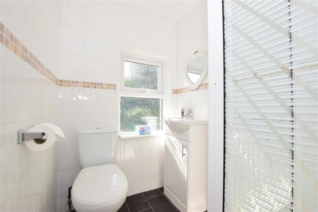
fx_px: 132
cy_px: 106
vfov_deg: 77.3
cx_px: 159
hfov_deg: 100.4
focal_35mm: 15
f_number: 10
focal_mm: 10
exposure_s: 1/100
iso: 400
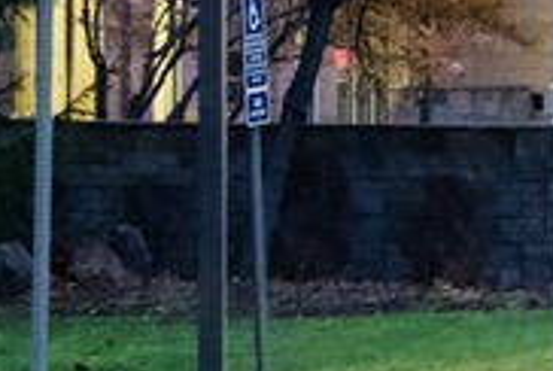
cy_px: -292
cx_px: 708
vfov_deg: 3.6
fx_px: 5908
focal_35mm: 384
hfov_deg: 5.3
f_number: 5.6
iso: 6400
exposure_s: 1/60
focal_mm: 43
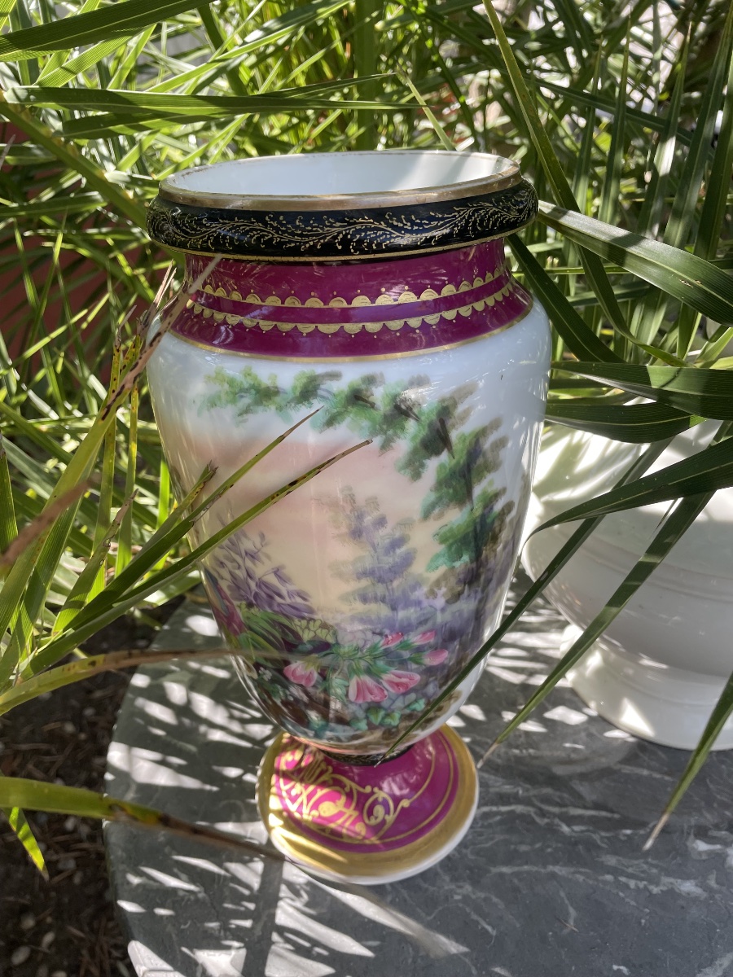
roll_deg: -1.2
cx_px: 366
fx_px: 734
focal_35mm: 26
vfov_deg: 67.3
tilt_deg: -29.0
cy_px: 488
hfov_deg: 53.1
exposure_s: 1/465
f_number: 1.6
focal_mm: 4.2
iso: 32
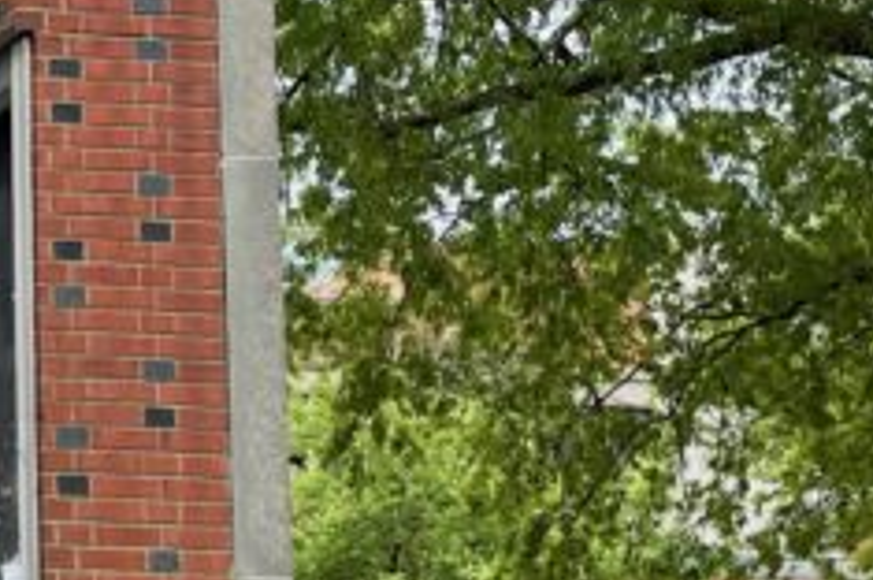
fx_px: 2373
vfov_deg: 13.9
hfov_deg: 17.5
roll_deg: -0.9
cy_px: 357
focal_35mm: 98
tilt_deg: +8.4
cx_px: -624
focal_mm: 5.1
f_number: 1.6
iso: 32
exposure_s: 1/1475
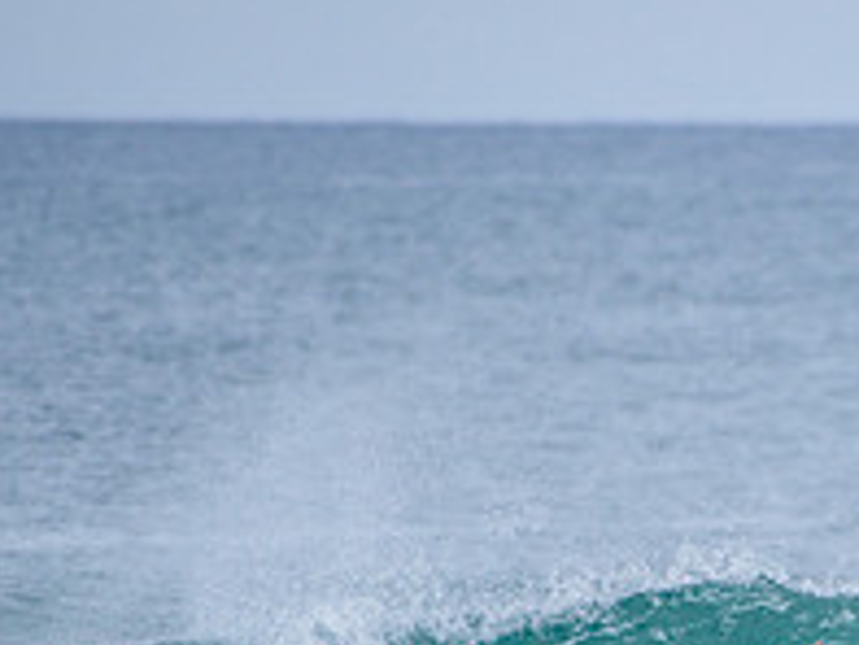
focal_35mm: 1416
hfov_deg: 1.4
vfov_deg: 1.1
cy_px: 752
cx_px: 911
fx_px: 35160
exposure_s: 1/2000
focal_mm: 500
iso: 280
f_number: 5.6
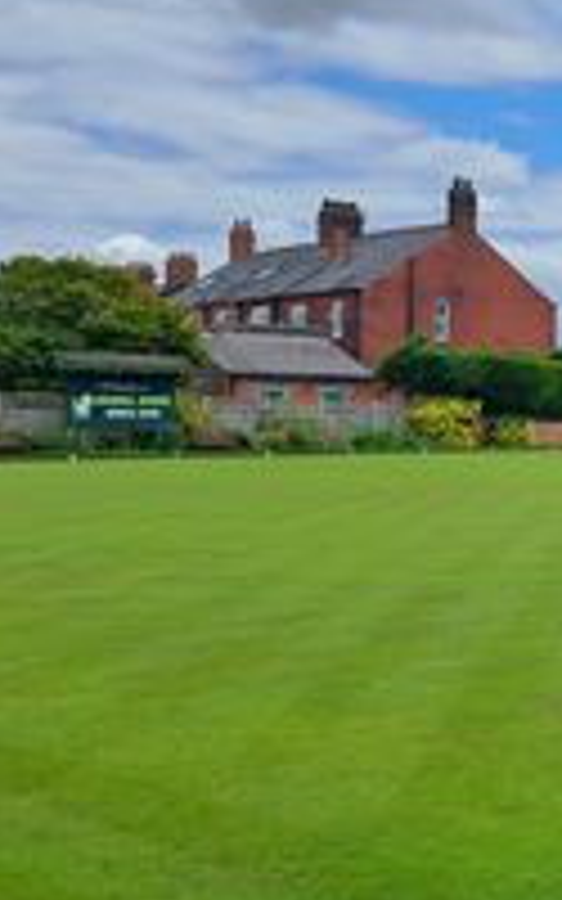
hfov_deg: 20.2
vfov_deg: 38.1
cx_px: 895
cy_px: 396
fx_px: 1299
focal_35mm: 53
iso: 32
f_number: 1.8
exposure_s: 1/2049
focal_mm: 4.65
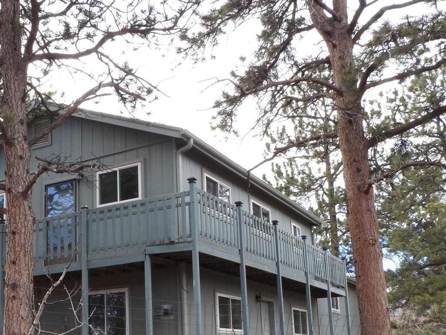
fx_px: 593
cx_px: 141
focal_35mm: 46
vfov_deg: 31.0
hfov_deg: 40.6
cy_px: 248
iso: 100
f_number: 8
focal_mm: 5.4
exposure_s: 1/40
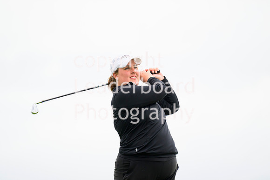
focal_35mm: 400
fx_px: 3001
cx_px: 135
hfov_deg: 5.2
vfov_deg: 3.4
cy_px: 90
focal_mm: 400
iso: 1250
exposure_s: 1/1600
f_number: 5.6
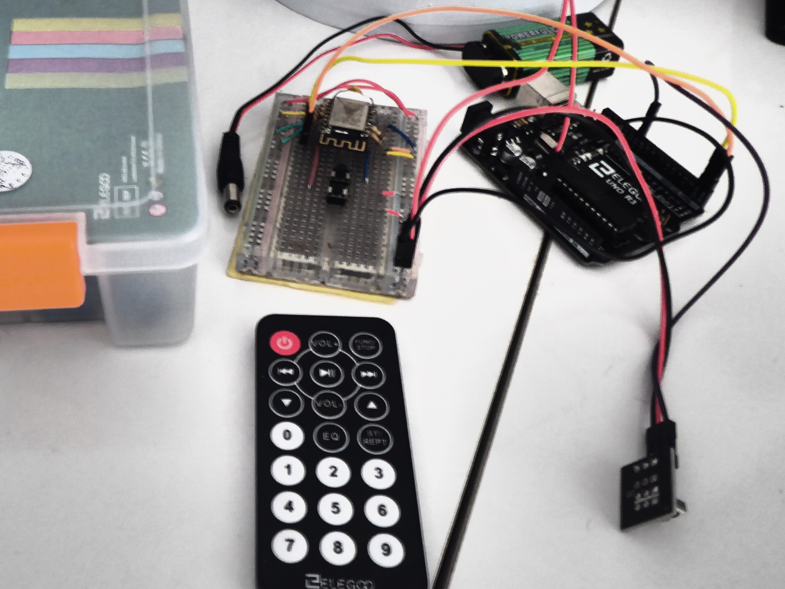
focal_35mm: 38
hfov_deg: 47.0
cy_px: 297
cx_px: 185
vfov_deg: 37.7
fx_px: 862
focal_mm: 4.3
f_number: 3.5
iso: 400
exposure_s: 1/4
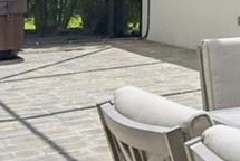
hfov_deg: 14.8
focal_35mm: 108
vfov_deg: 12.4
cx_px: 508
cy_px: -42
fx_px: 719
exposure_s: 1/640
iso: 400
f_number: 8
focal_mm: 14.5
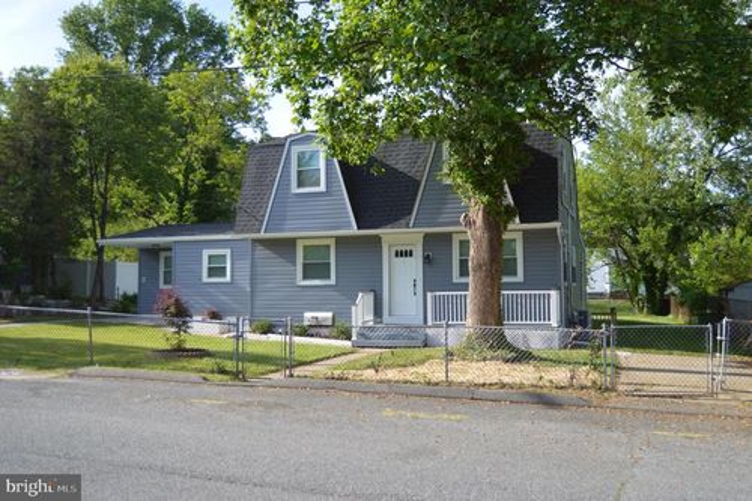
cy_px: 250
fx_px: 689
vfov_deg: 39.9
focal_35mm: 33
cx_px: 376
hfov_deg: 57.2
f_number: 3.5
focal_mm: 22
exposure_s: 1/500
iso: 100
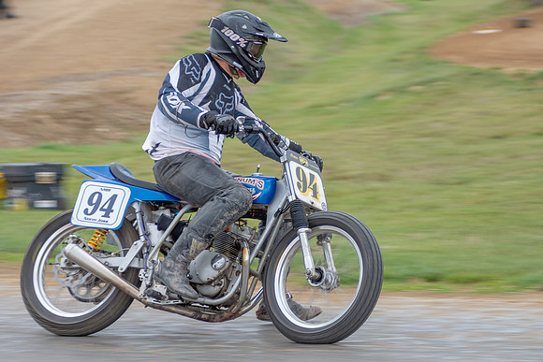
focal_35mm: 214
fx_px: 3235
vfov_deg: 6.4
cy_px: 201
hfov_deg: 9.6
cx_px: 274
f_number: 5.6
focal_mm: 120
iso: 100
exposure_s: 1/160
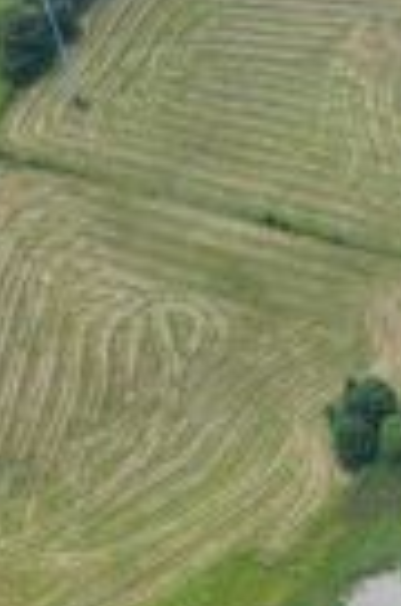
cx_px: 731
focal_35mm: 92
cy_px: 439
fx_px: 1545
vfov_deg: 22.0
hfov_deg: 13.3
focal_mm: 4.5
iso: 100
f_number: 2.8
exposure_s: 1/100
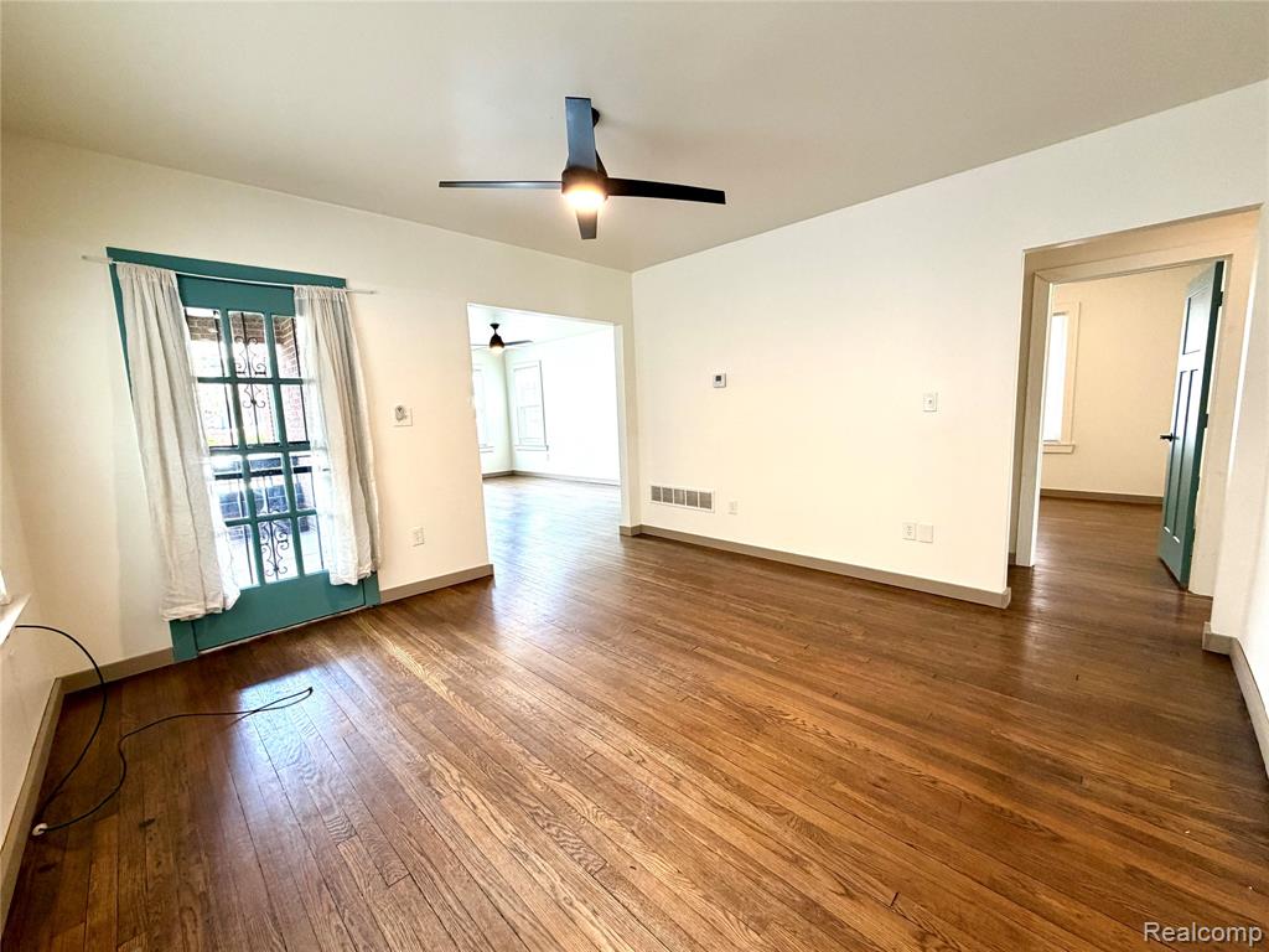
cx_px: 634
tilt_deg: -7.3
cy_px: 476
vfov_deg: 85.7
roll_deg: +2.7
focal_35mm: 14
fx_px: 513
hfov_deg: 102.1
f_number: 2.2
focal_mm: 2.22
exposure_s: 1/60
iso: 200
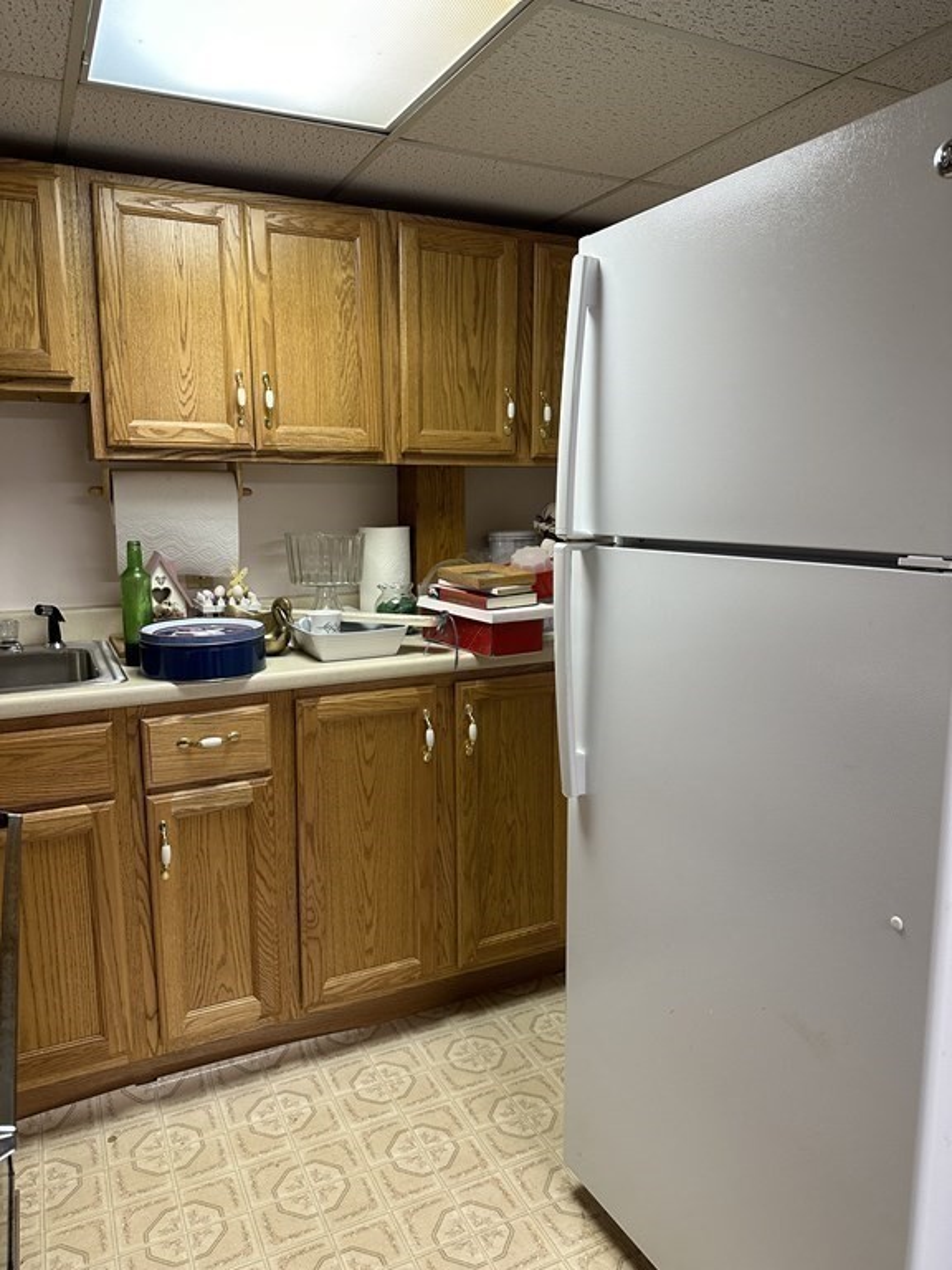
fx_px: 880
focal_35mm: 24
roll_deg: +0.4
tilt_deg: -9.1
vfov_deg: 71.6
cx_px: 476
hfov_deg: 56.8
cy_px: 635
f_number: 1.78
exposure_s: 1/60
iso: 125
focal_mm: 6.86
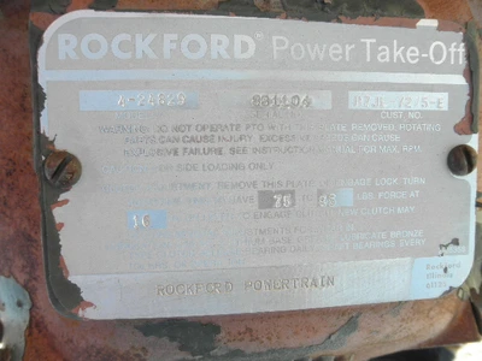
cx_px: 241
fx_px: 390
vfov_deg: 49.7
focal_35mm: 28
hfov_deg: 63.4
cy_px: 180
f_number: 3
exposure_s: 1/160
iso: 64
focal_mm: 5
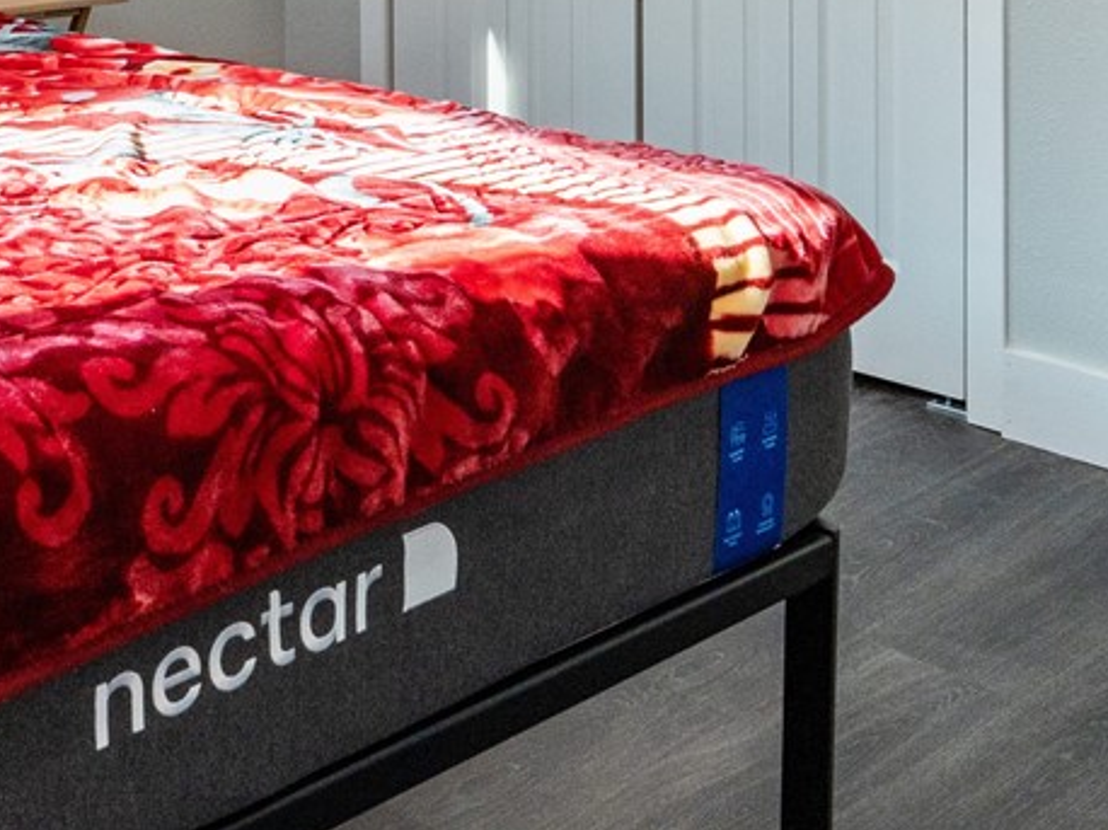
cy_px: -214
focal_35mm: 57
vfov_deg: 23.1
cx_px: 25
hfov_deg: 31.5
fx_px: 1824
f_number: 10
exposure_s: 1/125
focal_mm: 16
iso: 640
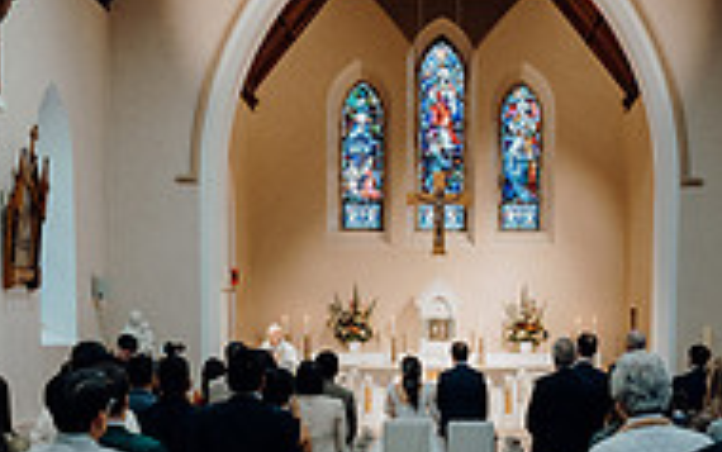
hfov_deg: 34.9
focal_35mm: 58
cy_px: 448
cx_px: 456
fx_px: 1142
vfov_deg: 21.6
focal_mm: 24
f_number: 3.5
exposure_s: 1/160
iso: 2500
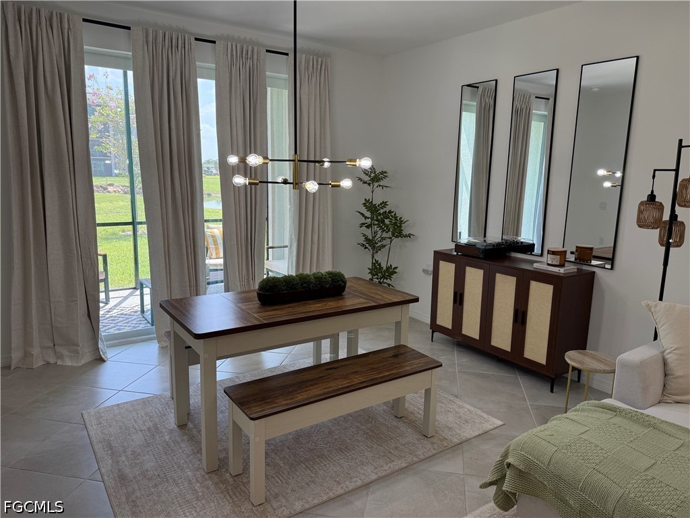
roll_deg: -0.9
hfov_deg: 71.6
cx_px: 345
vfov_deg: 56.8
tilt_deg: -10.1
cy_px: 259
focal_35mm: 24
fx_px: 478
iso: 100
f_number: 1.78
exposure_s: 1/258
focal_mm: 6.76
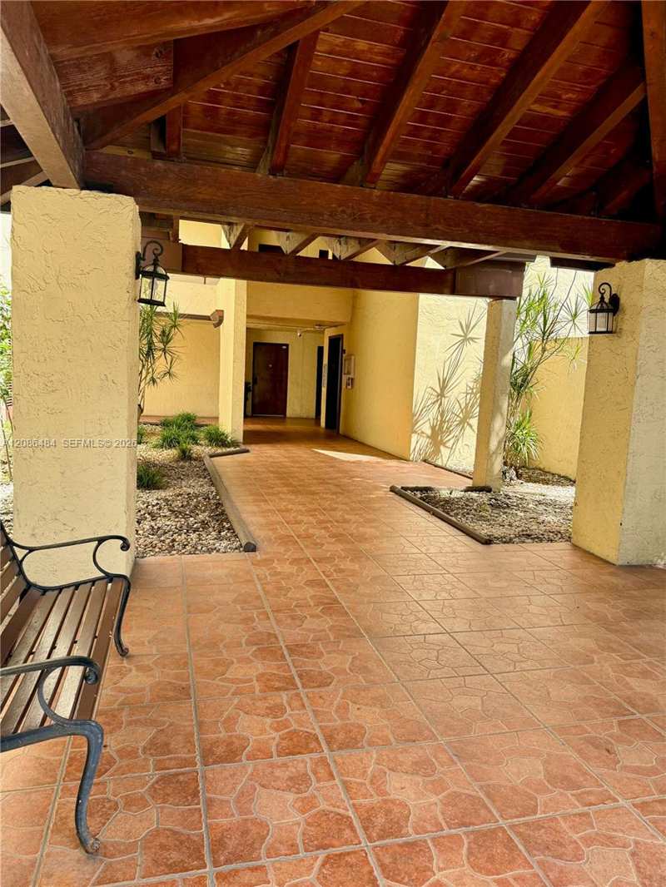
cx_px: 333
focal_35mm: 24
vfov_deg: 71.6
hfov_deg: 56.8
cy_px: 444
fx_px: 615
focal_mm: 6.76
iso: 100
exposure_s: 1/831
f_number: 1.78
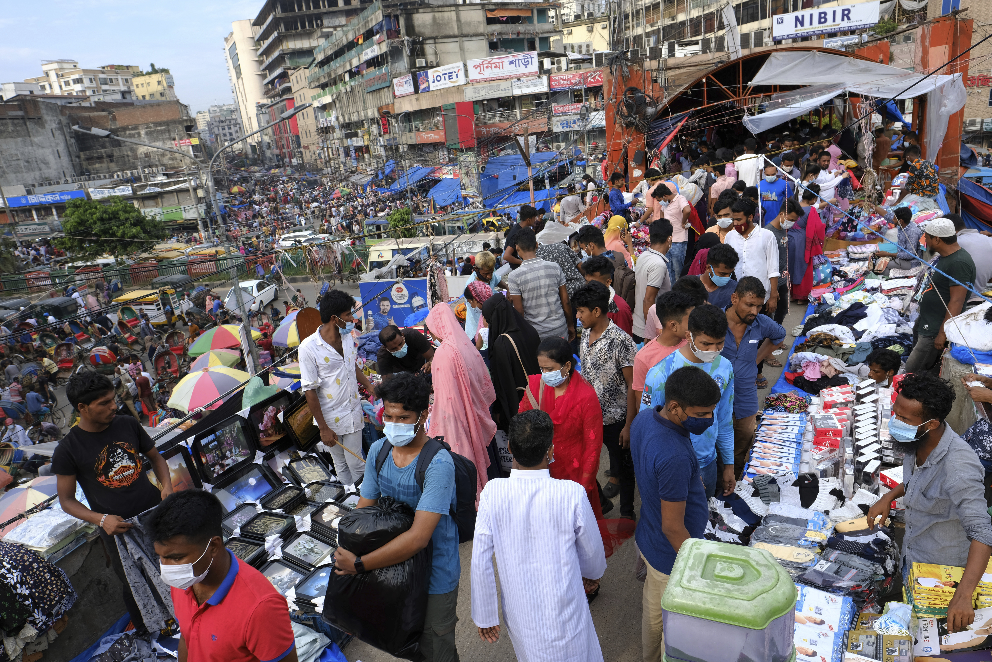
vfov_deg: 53.1
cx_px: 496
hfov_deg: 73.7
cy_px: 331
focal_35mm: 24
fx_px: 661
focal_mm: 16
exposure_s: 1/280
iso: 400
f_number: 7.1
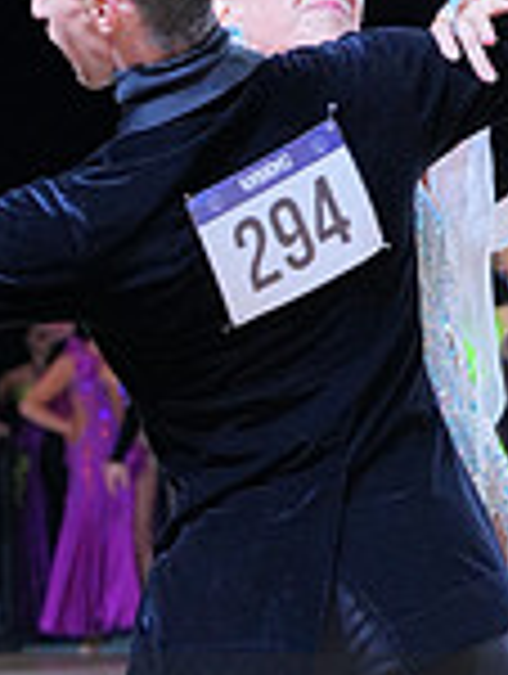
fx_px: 5795
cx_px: 250
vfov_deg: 6.6
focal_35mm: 297
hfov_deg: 5.0
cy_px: 806
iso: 2000
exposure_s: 1/400
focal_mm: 80
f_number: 5.6
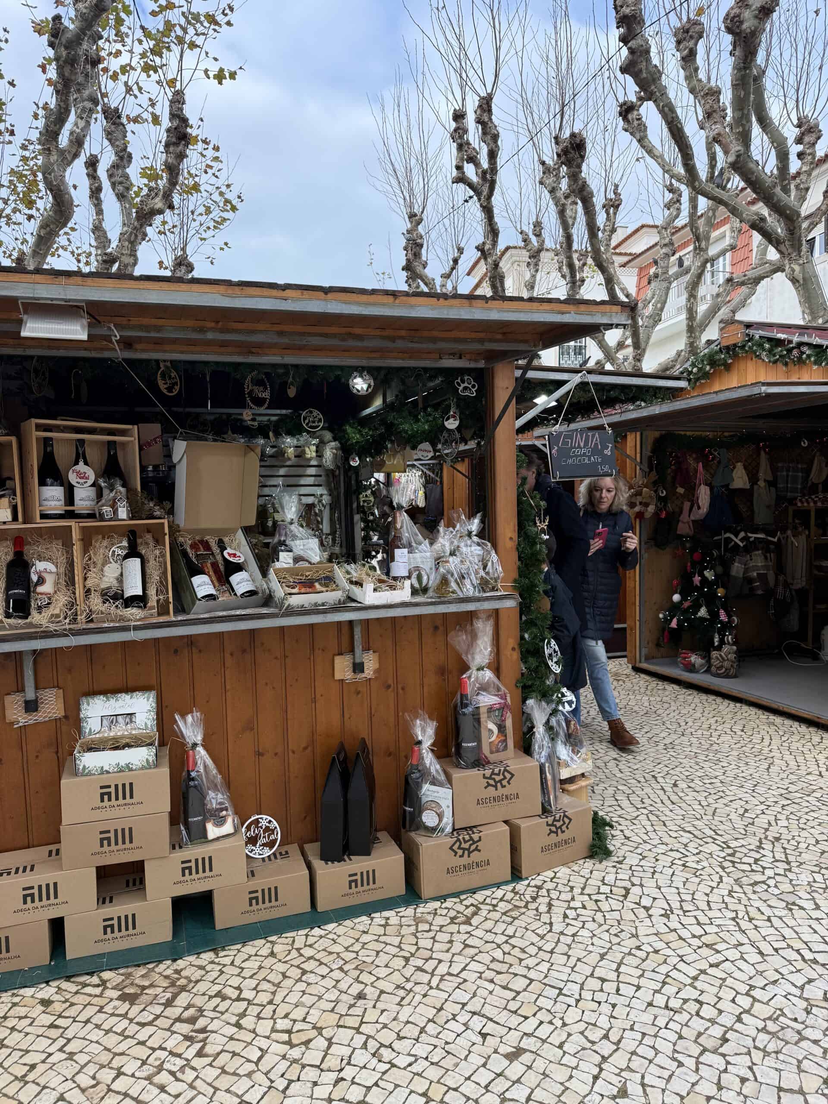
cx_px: 414
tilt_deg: -0.5
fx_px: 765
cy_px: 552
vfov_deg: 71.6
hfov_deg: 56.8
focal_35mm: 24
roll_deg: -0.6
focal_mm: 6.76
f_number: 1.78
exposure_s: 1/992
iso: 100
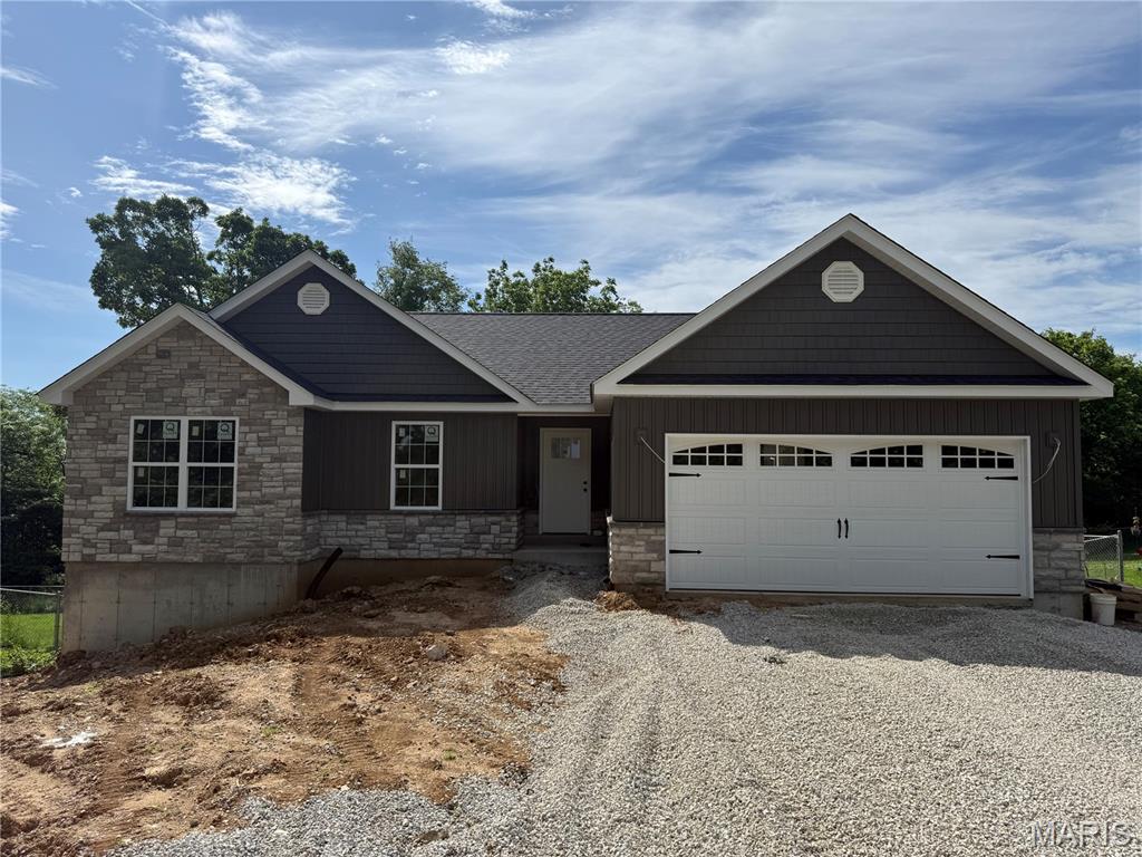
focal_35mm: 24
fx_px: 792
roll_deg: -0.5
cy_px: 428
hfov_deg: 71.6
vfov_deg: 56.8
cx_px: 571
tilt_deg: +3.9
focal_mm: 6.76
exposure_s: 1/8130
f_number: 1.78
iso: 80
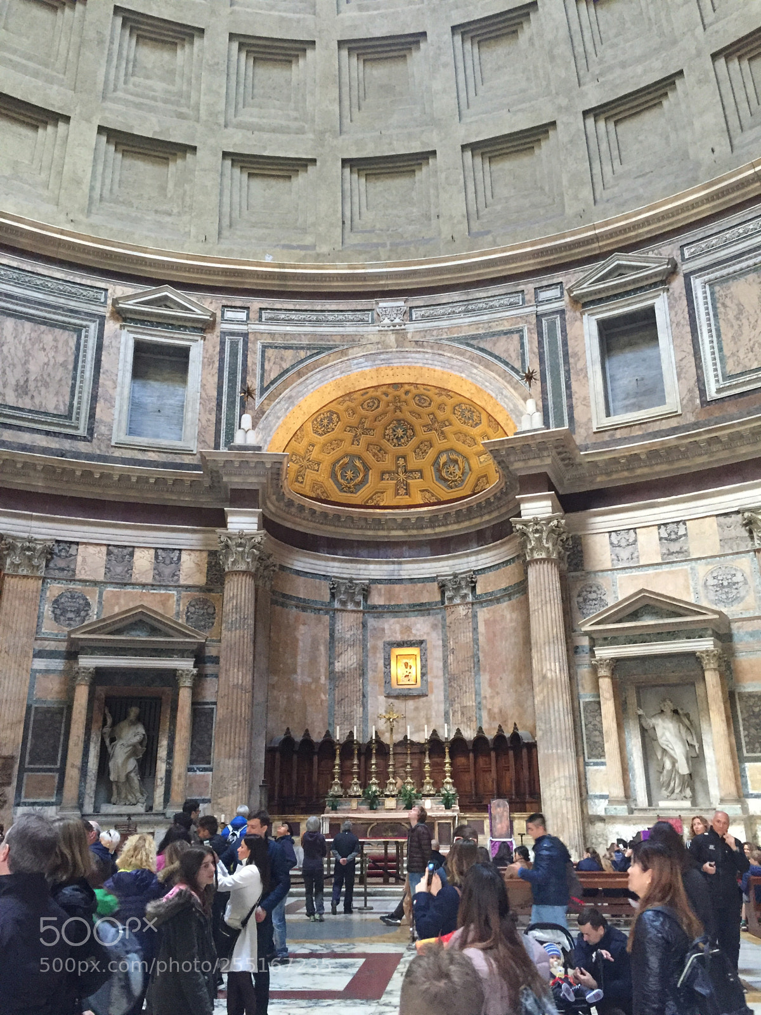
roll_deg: +0.0
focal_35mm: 29
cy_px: 508
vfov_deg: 61.7
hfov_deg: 48.2
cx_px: 380
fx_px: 850
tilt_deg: +21.2
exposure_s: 1/25
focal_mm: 4.15
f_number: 2.2
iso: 250
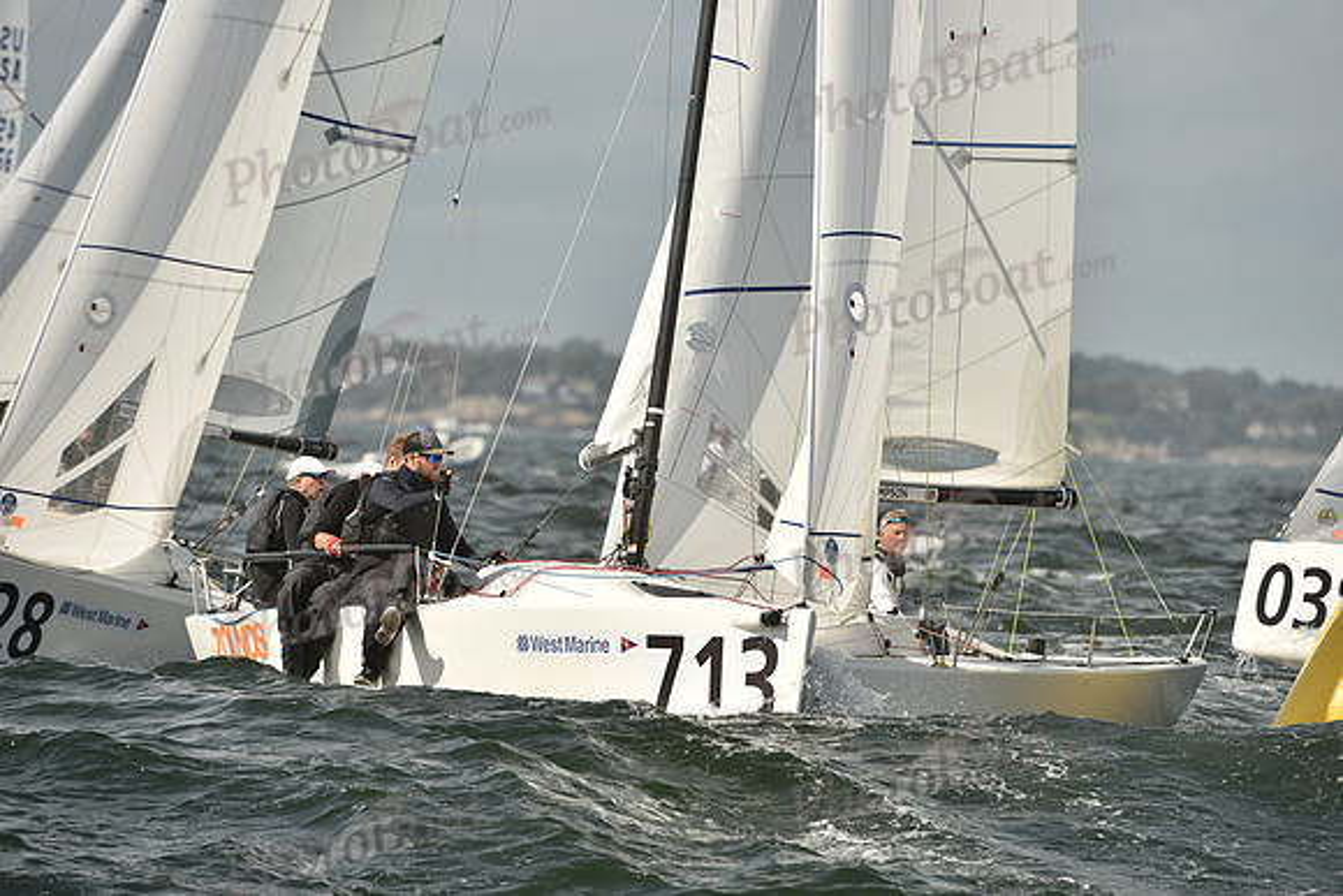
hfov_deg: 5.2
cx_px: 672
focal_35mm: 400
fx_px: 14925
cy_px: 448
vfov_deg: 3.4
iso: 320
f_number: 7.1
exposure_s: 1/1600
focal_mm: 400
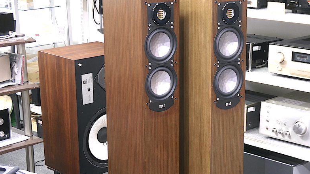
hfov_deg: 29.3
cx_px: 181
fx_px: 592
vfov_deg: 16.7
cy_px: 119
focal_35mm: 72
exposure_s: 1/1.6
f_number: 4.1
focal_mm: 9.6
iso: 100
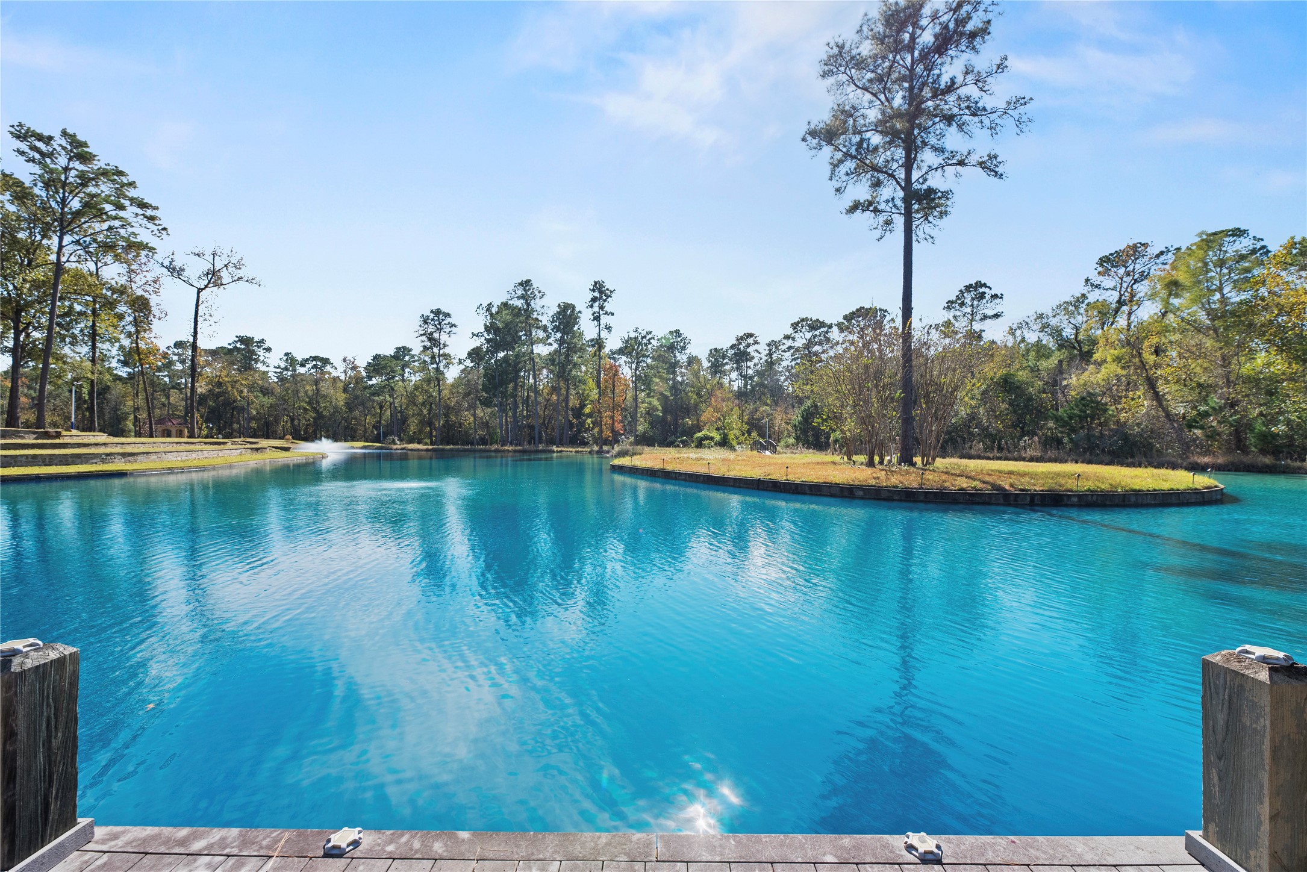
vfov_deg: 81.2
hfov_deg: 104.2
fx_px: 508
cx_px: 654
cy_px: 436
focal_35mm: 14
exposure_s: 1/320
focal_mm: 14
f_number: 8
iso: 800
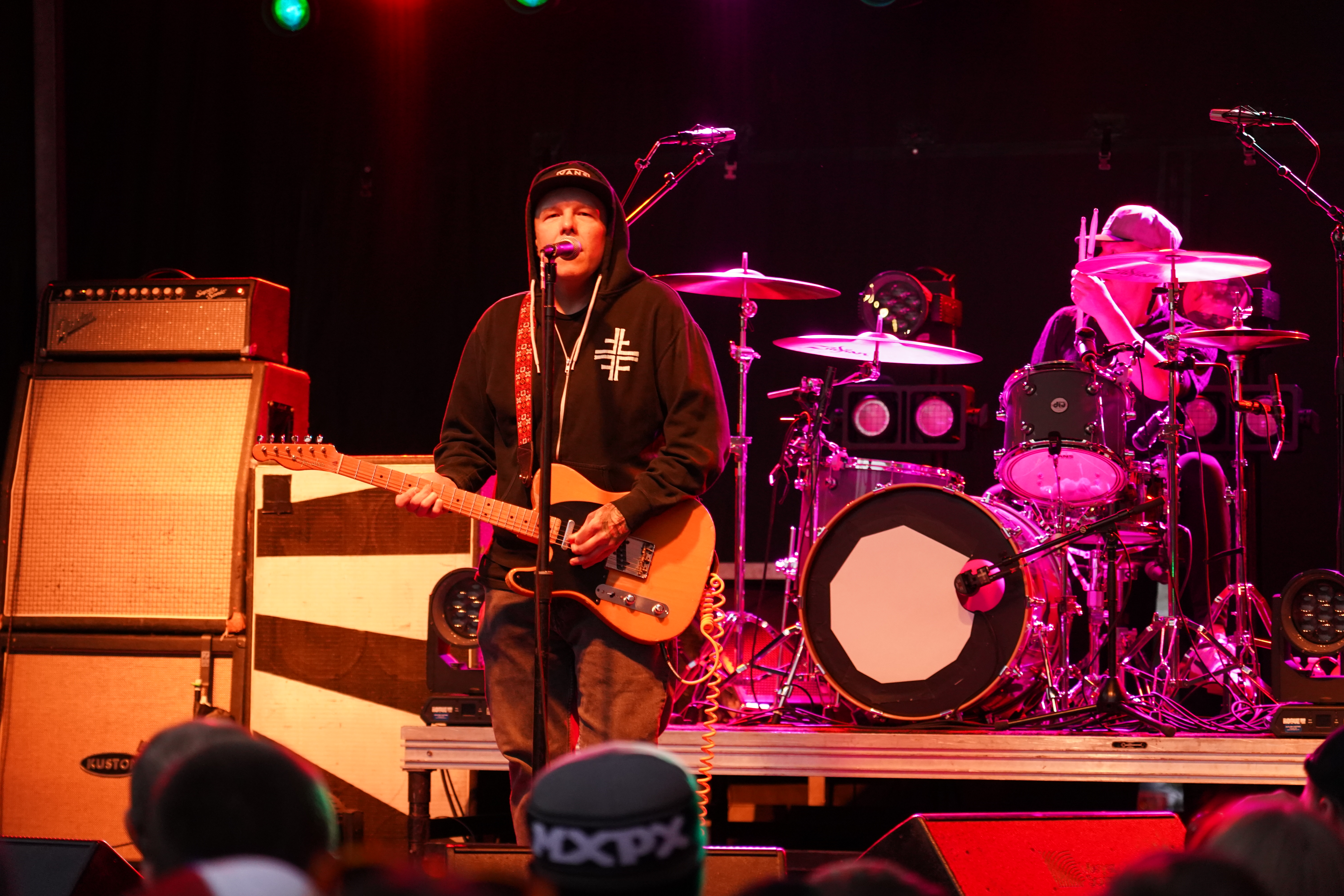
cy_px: 448
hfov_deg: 19.5
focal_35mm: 105
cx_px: 672
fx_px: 3920
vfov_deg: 13.0
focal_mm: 105
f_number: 4
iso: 4000
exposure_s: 1/160
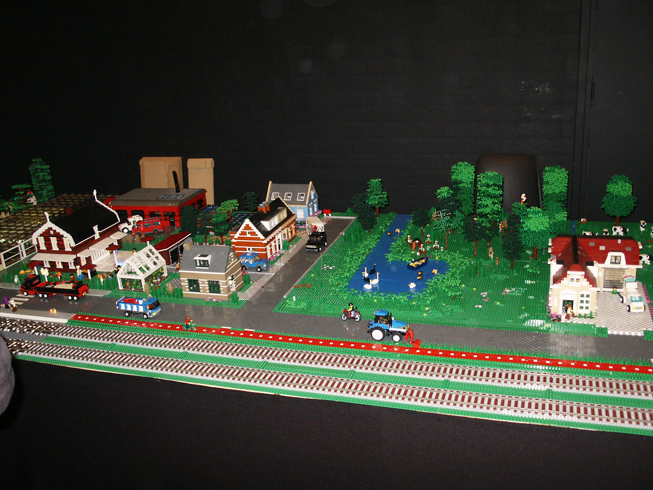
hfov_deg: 52.6
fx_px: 660
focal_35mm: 35
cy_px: 245
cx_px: 326
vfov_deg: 40.7
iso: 200
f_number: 3
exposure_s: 1/45
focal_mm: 7.2
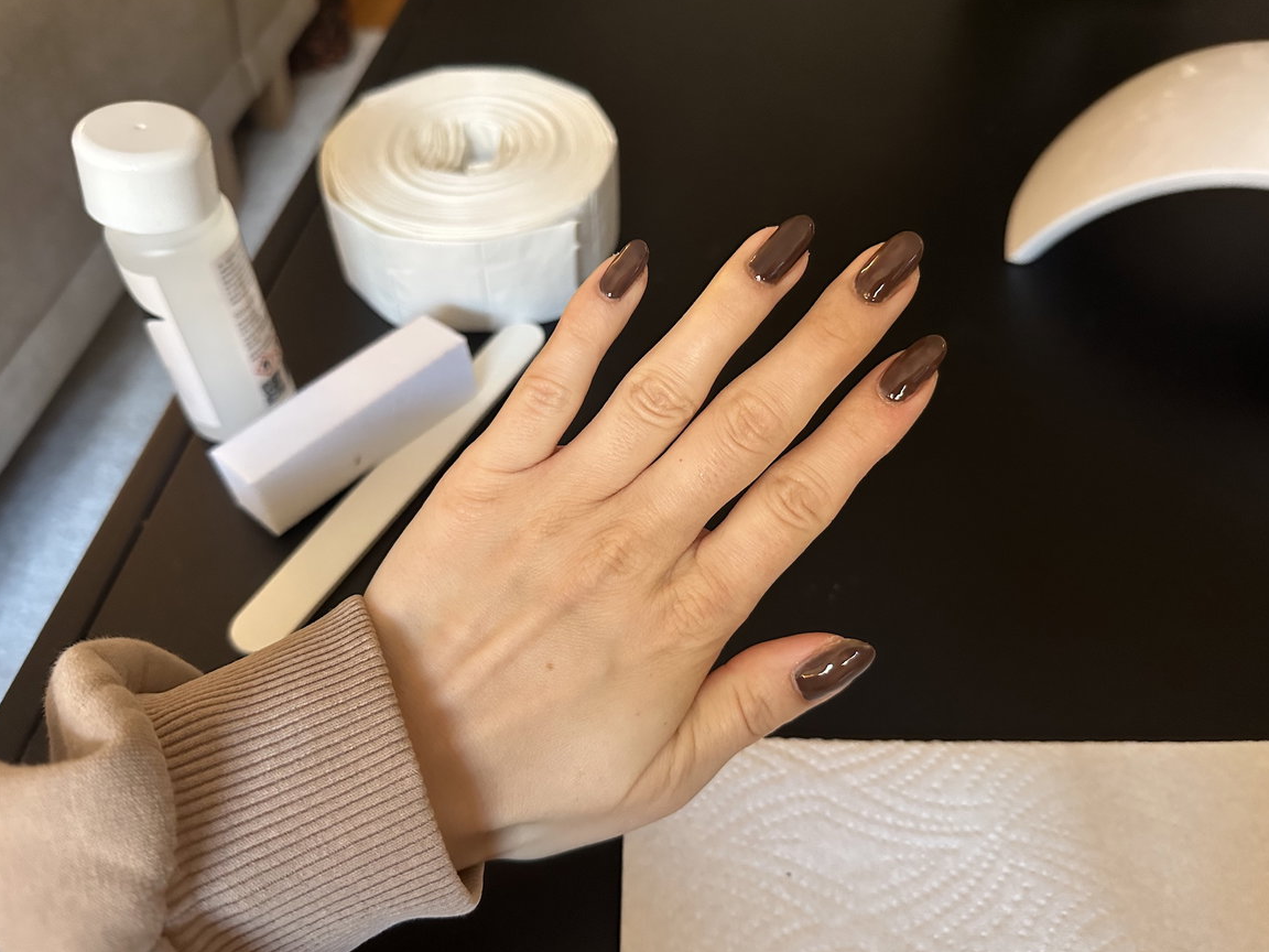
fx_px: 916
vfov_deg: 54.9
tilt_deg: -48.9
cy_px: 463
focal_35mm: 25
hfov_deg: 69.4
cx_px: 632
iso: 800
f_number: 1.78
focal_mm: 6.86
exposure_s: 1/60
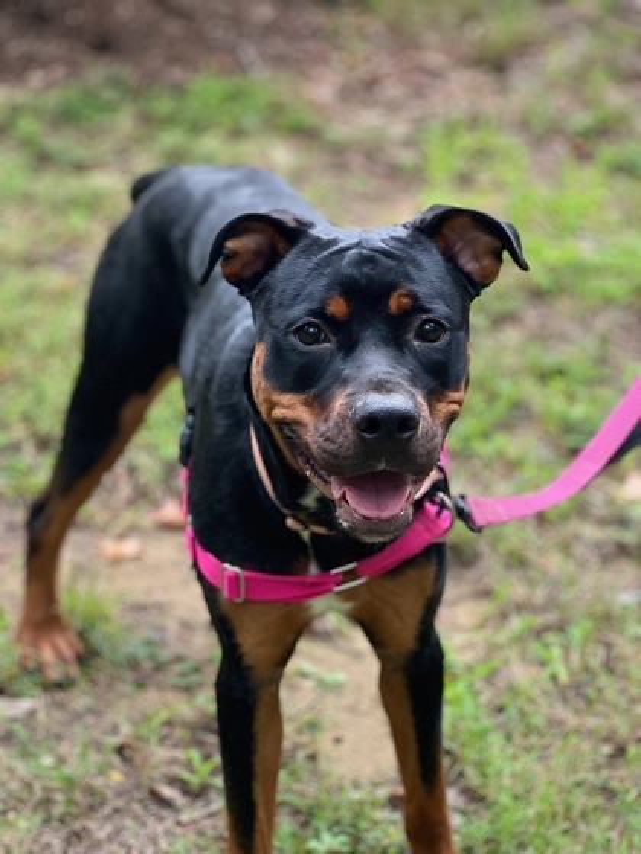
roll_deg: -0.2
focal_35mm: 77
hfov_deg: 19.1
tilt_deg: -20.4
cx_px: 320
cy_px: 427
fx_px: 1901
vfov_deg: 25.3
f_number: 2.8
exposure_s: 1/84
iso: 250
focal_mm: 9
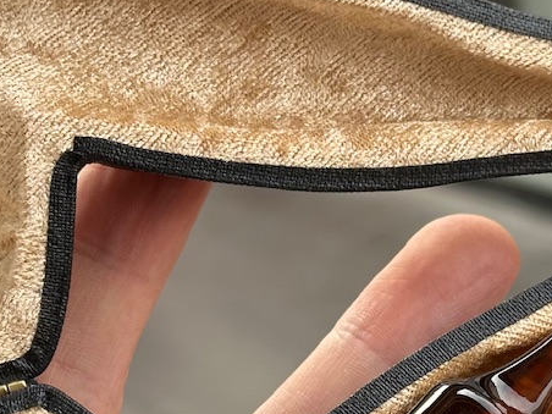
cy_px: 289
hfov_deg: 14.5
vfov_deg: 10.9
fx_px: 2169
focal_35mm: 136
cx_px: 325
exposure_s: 1/487
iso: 64
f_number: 1.78
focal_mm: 6.86
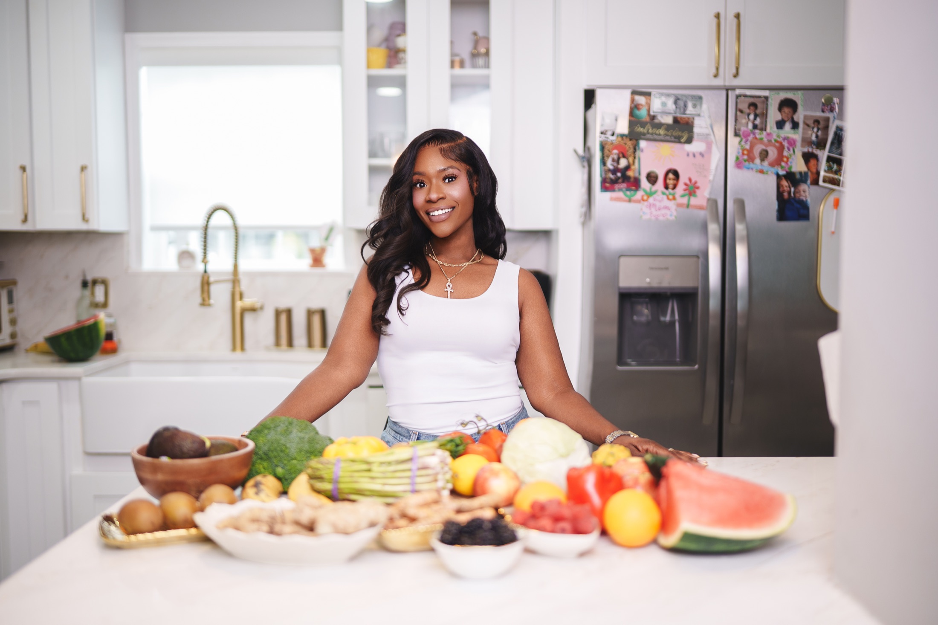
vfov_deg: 37.8
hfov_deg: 54.4
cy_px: 312
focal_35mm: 35
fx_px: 912
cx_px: 469
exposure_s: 1/200
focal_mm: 35
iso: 160
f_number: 1.4
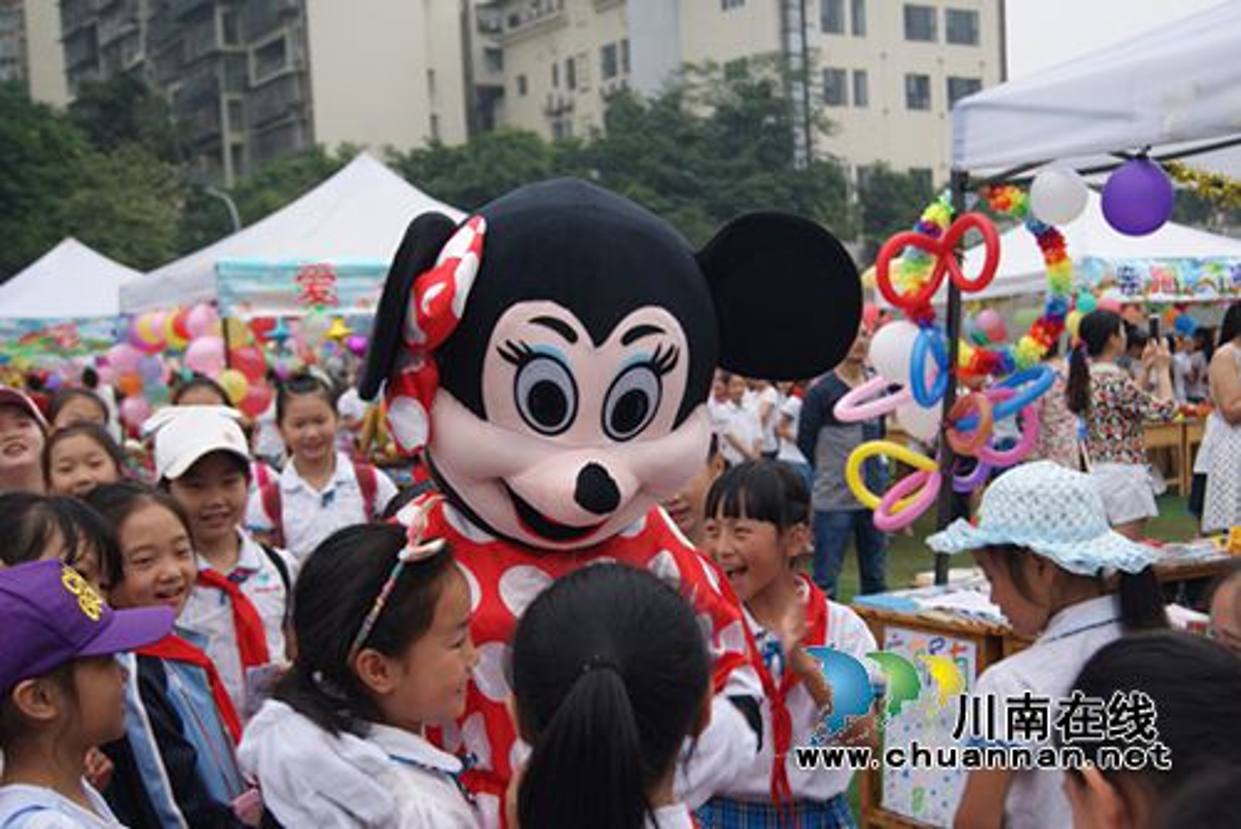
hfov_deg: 43.6
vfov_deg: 29.9
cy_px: 414
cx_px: 620
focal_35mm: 45
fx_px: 1552
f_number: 4.5
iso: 100
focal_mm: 30
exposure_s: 1/125
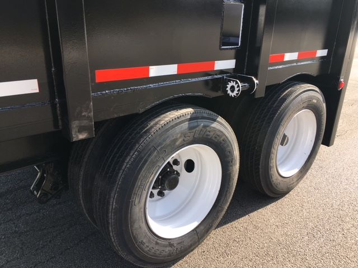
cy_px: 134
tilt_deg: -20.3
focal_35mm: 29
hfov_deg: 61.7
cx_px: 179
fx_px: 300
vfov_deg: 48.2
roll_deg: -0.9
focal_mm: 4.15
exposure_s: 1/442
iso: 25
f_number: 2.2
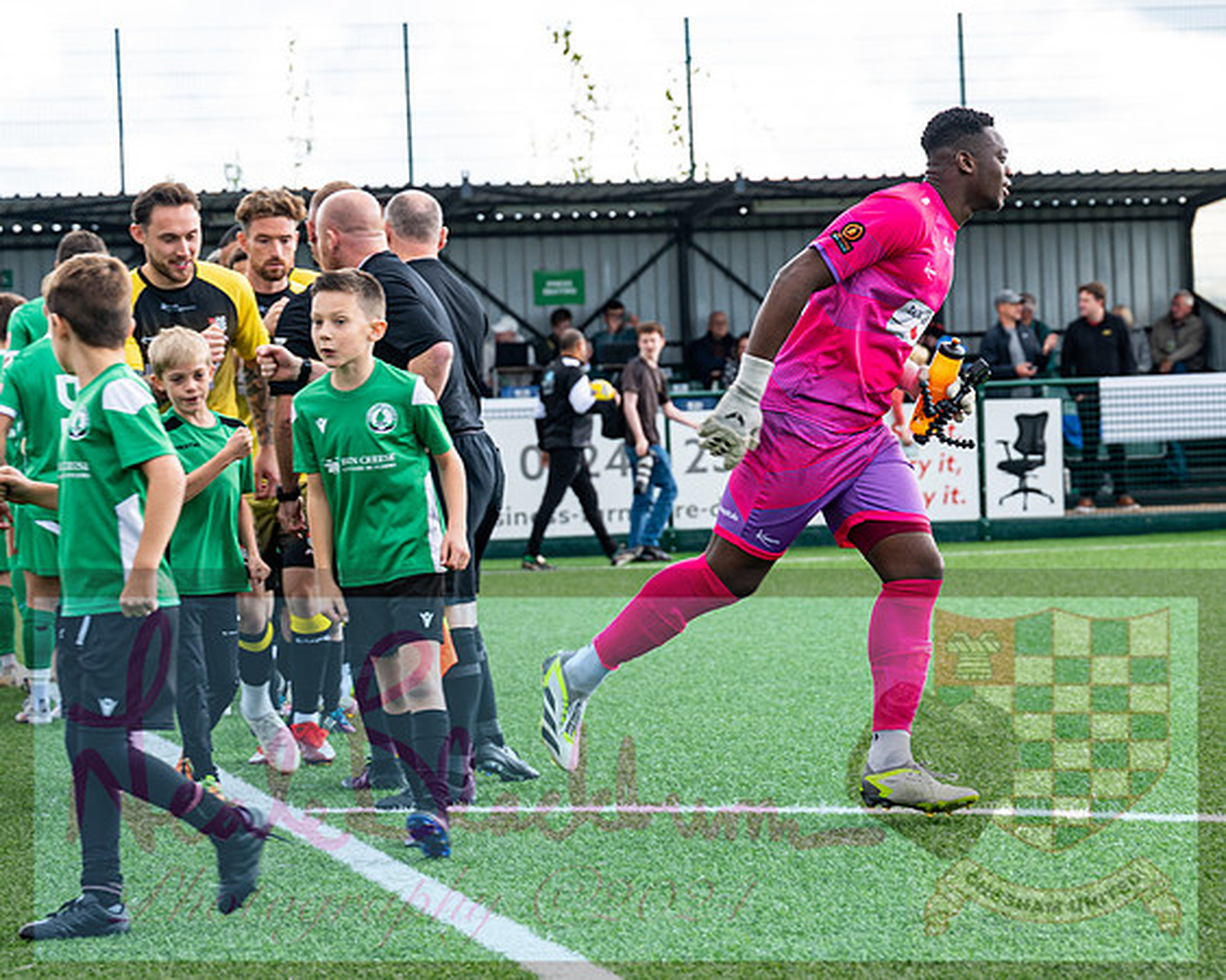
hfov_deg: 12.9
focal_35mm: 149
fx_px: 5408
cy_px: 480
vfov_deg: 10.4
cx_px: 846
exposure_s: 1/320
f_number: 4
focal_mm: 77
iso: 125
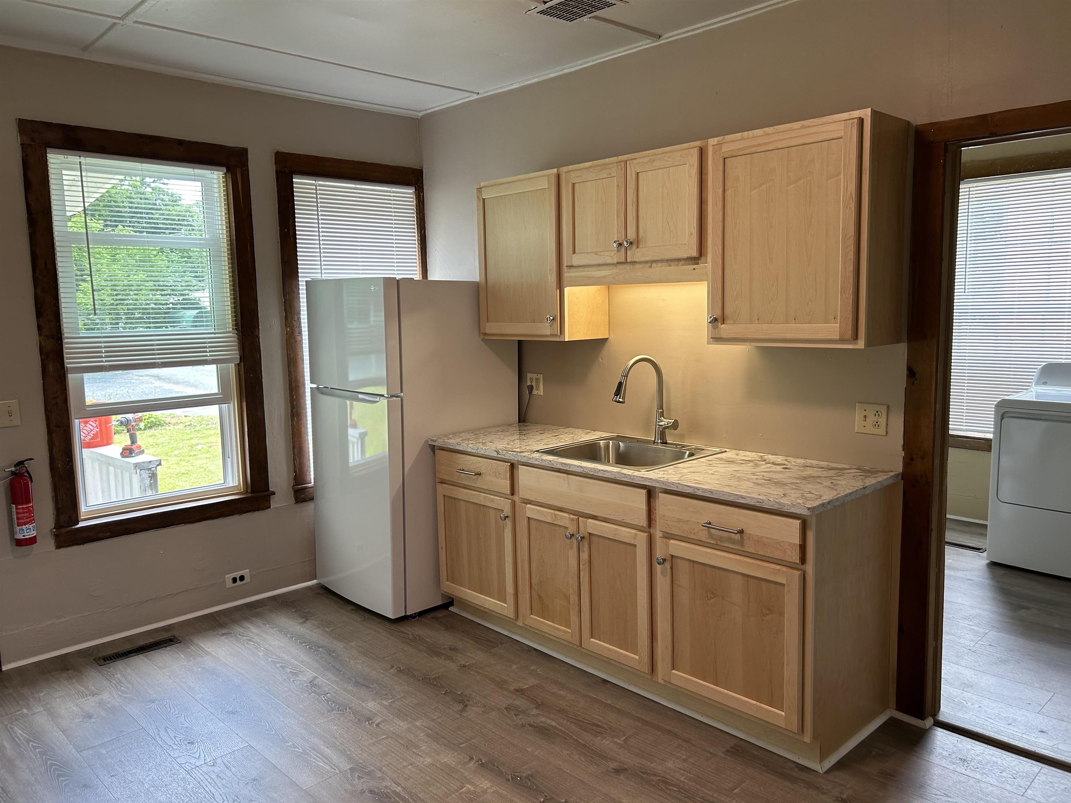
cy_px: 402
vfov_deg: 53.1
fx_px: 804
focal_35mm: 26
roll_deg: +1.4
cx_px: 536
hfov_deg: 67.3
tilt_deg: -7.0
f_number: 1.5
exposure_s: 1/120
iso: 80
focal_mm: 5.7
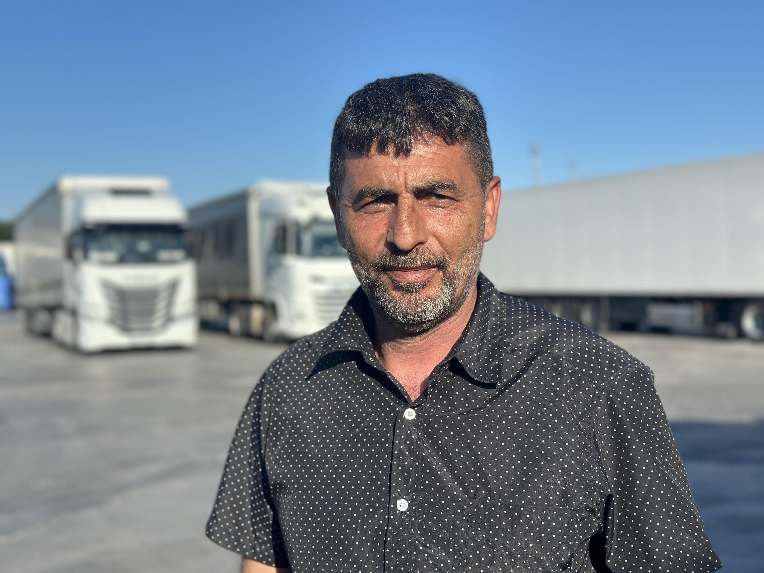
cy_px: 286
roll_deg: +0.2
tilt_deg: -1.1
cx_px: 382
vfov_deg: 30.3
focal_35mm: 48
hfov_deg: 39.7
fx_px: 1059
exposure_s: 1/4367
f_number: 1.78
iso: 80
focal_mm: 6.86
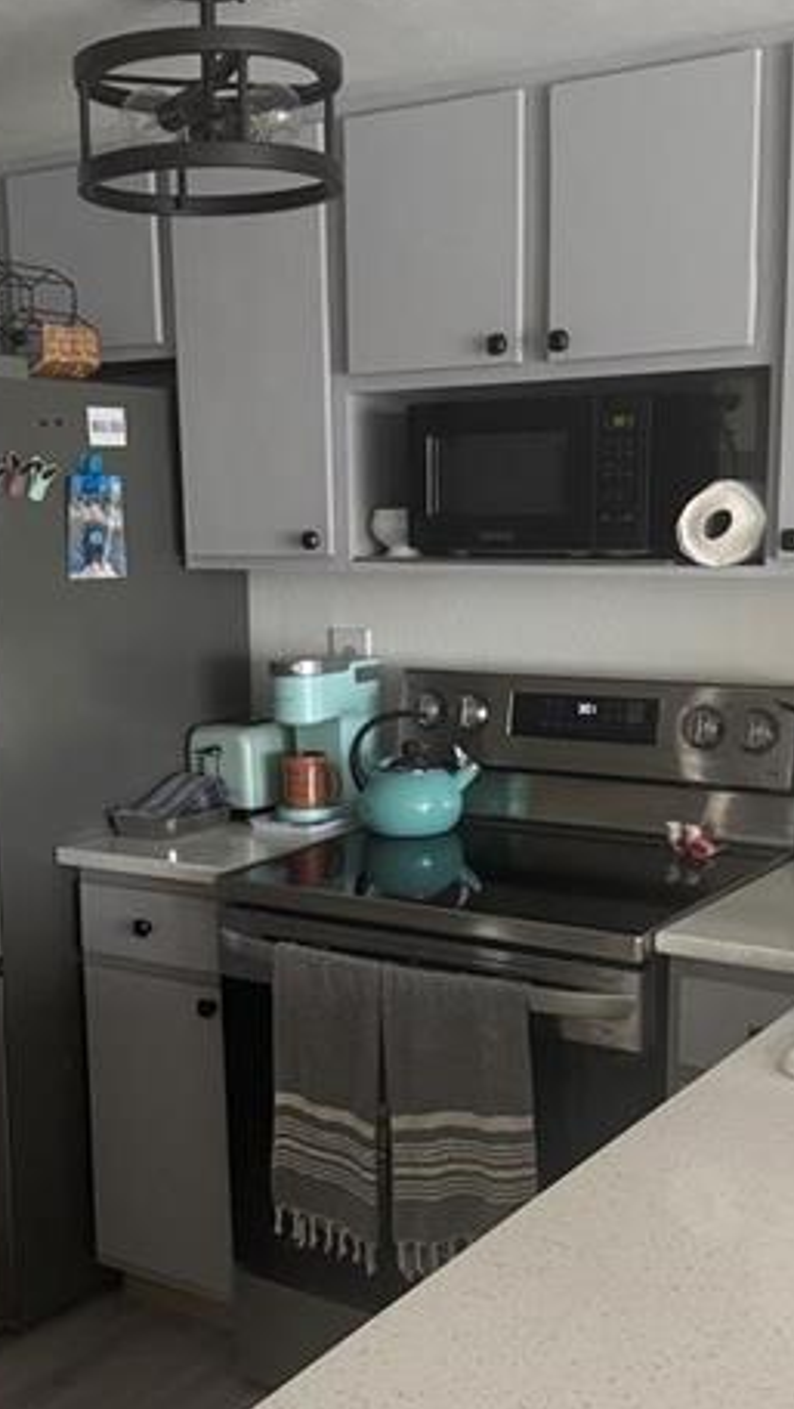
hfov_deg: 27.1
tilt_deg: -10.1
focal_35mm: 44
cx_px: 349
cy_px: 822
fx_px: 1644
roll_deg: +2.5
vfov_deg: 46.2
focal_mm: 6.76
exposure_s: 1/40
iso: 800
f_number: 1.78
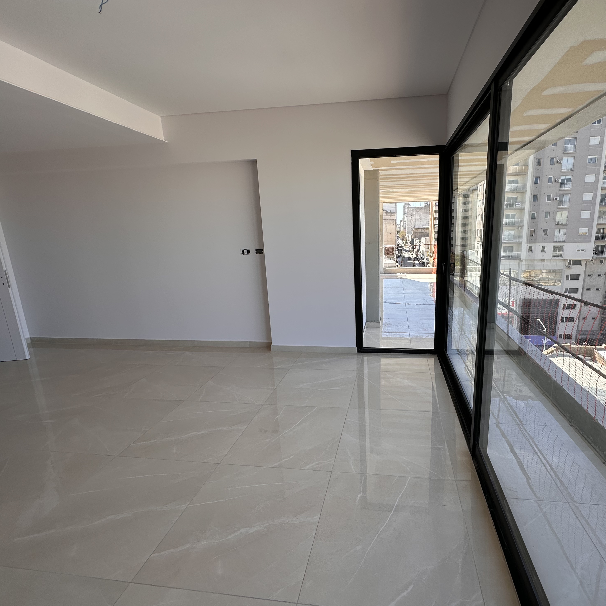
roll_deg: +1.6
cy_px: 303
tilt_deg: -11.8
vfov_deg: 84.0
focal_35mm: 17
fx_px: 337
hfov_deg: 83.3
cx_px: 353
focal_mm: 2.22
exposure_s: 1/403
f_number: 2.2
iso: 40
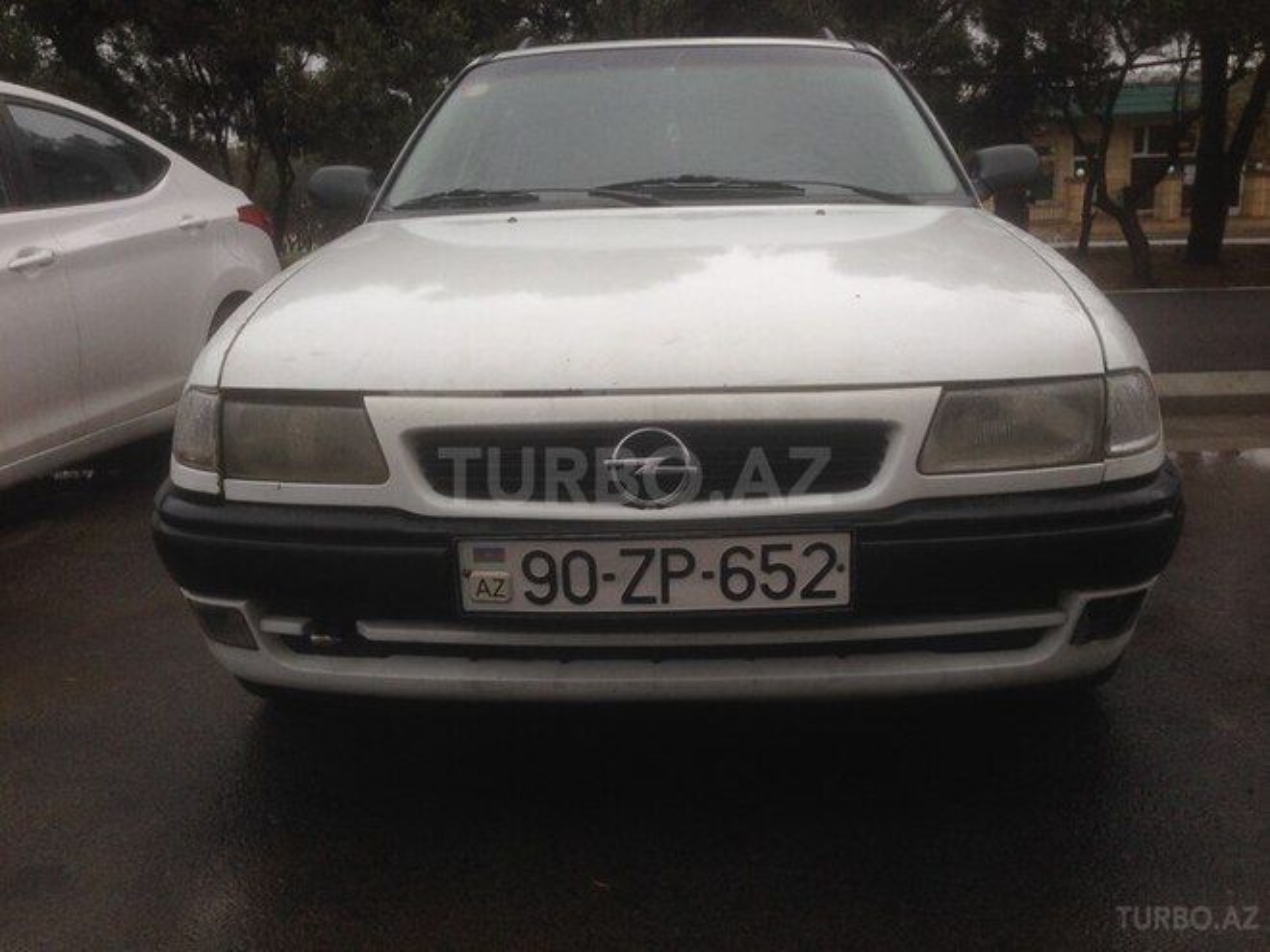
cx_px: 635
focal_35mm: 33
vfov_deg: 42.9
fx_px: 1211
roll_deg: -0.1
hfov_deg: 55.4
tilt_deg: -14.2
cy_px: 476
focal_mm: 4.12
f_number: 2.4
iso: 50
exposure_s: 1/271
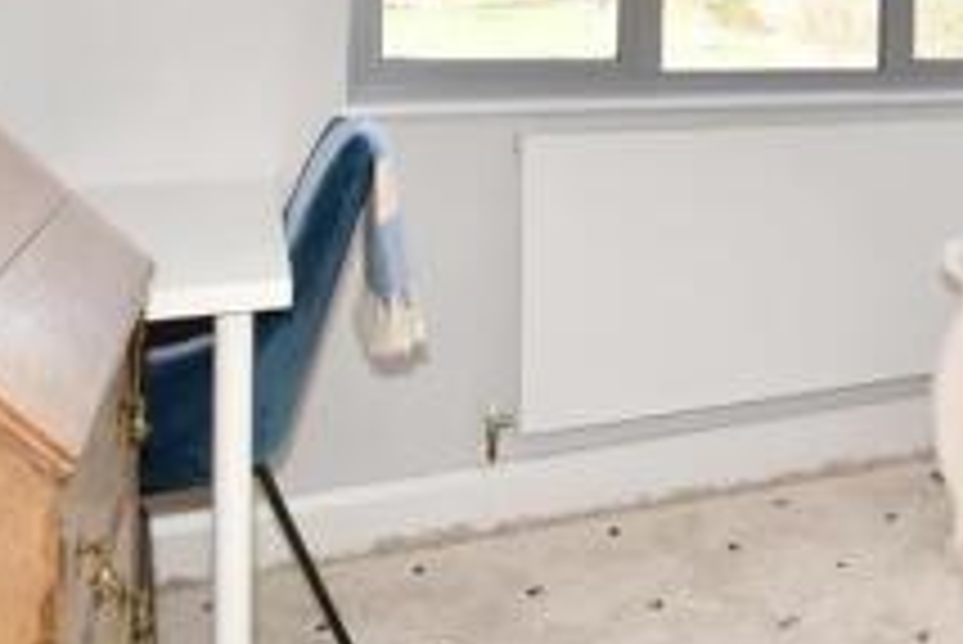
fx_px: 1231
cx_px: 1161
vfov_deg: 27.4
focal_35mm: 46
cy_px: -16
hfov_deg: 34.2
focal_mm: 10
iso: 200
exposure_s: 1/40
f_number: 8
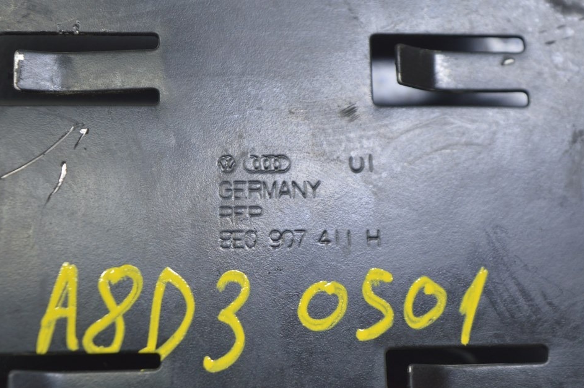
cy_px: 191
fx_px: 1451
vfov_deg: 15.2
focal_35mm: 90
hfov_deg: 22.8
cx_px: 285
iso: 400
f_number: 5.6
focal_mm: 55
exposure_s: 1/20
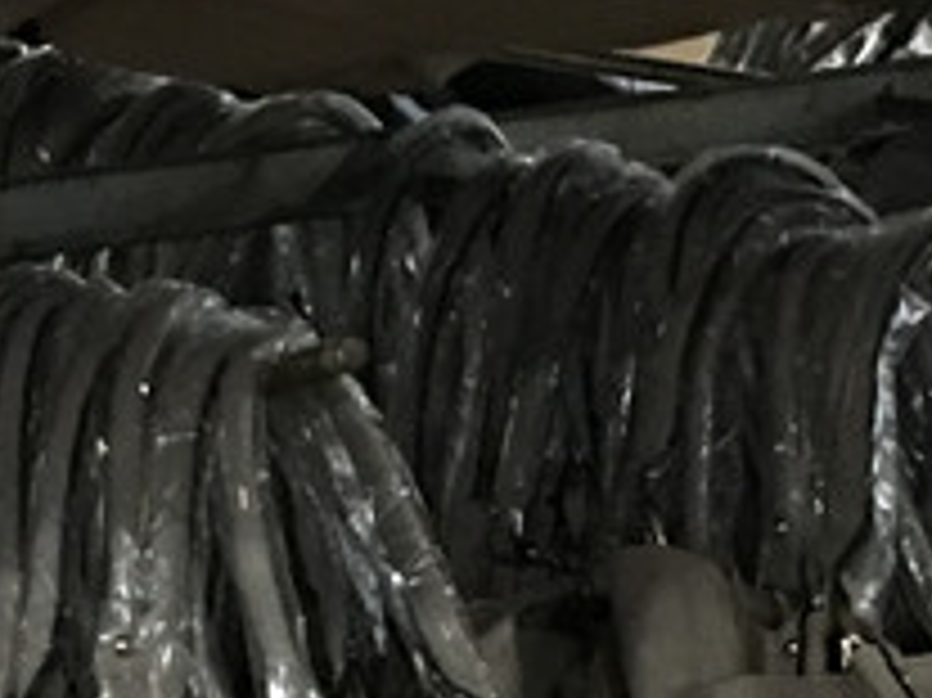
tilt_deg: -8.9
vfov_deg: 8.1
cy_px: 263
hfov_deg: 10.7
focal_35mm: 182
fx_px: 4897
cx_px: -189
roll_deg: +0.6
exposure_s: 1/8
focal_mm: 4.15
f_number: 2.2
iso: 125
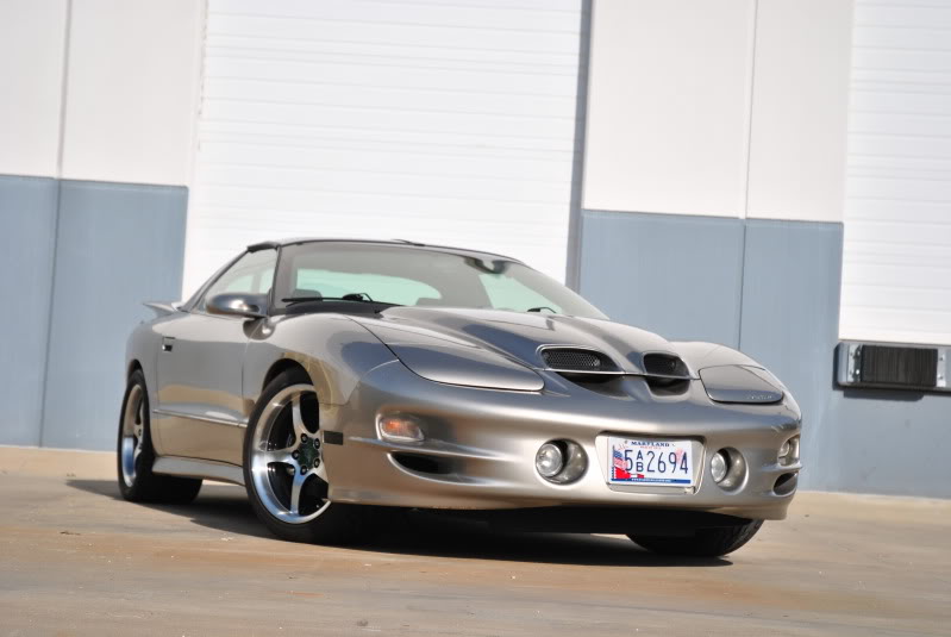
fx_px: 1904
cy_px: 318
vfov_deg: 19.0
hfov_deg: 28.0
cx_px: 476
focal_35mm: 72
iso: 100
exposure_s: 1/1000
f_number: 4.5
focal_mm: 48
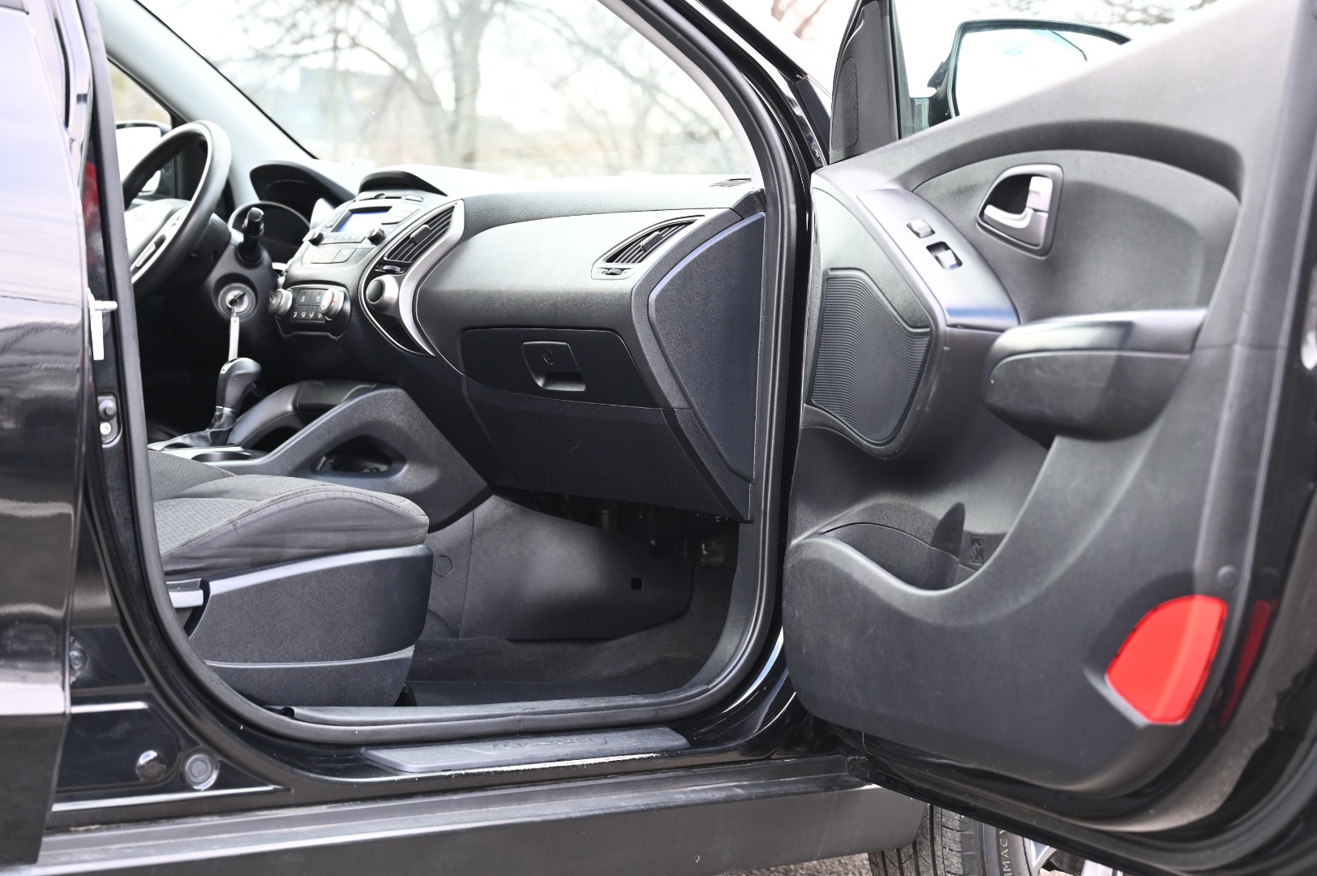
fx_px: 1828
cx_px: 658
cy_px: 438
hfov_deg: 39.6
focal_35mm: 50
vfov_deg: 26.9
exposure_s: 1/125
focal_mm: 50
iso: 500
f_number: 4
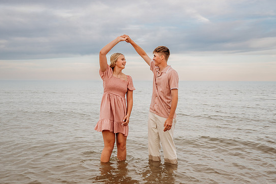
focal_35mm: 39
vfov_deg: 34.2
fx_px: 299
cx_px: 141
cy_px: 98
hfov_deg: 49.6
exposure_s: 1/1000
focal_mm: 33.5
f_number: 2.8
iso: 320
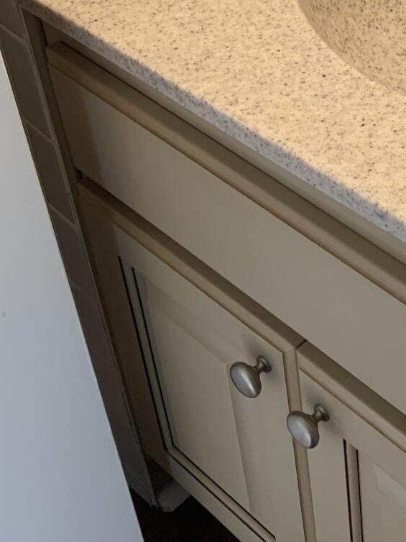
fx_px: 1080
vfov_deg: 27.6
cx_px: 367
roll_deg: +1.4
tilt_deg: -37.4
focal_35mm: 69
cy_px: 113
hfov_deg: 20.8
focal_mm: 4.25
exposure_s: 1/60
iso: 100
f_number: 1.8
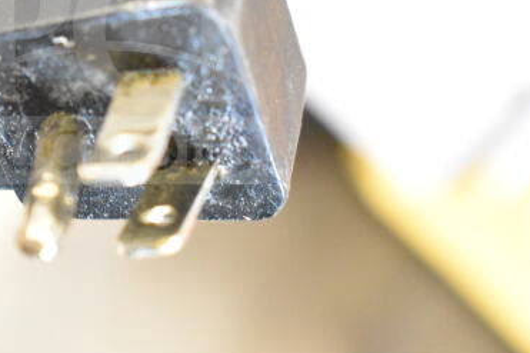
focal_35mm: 136
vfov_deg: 10.1
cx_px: 107
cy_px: 71
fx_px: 1999
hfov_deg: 15.0
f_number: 5.6
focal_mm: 55
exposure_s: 1/100
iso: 12800
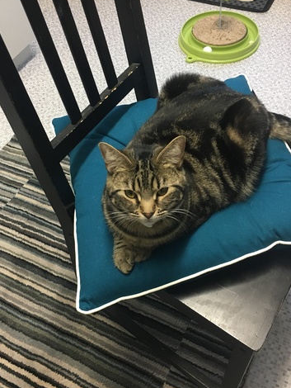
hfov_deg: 38.7
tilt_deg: -50.4
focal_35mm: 37
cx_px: 133
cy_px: 202
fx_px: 414
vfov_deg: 50.1
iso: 160
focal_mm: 4.15
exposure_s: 1/33
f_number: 2.2
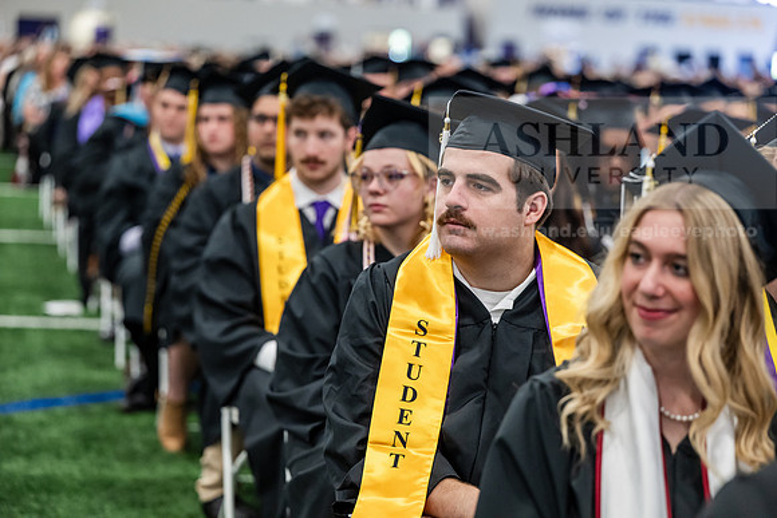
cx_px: 388
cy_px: 259
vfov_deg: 13.4
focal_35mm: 102
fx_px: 2202
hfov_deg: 20.0
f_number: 3.2
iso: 2500
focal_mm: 102
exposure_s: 1/200
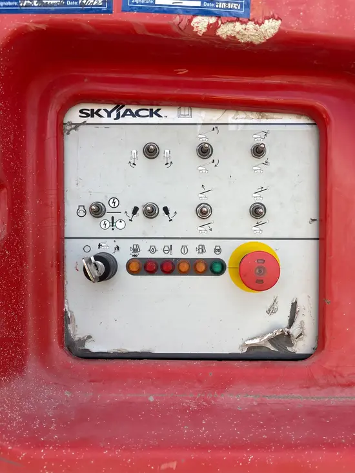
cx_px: 178
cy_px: 236
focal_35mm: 26
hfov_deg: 53.1
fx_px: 355
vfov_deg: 67.3
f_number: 1.6
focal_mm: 5.96
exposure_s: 1/1239
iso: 50
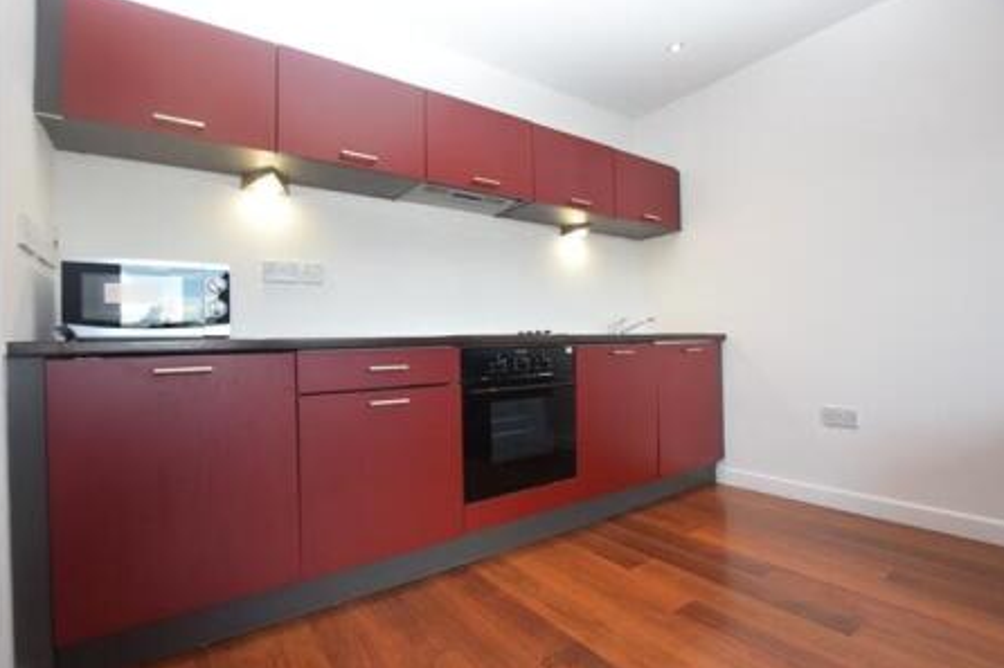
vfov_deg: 73.7
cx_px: 477
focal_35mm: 16
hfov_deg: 96.7
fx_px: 446
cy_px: 345
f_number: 5.6
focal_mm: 10
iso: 800
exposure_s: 1/125
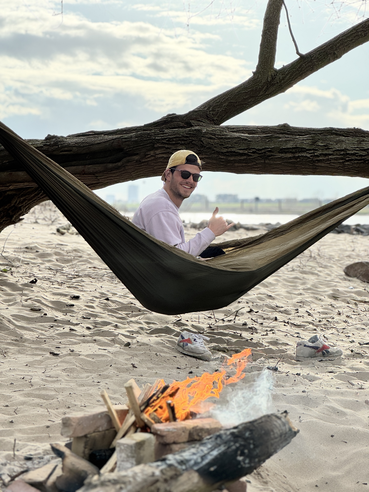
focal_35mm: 77
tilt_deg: -2.2
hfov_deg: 19.1
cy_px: 246
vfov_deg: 25.3
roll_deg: -0.1
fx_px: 1094
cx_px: 184
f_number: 2.8
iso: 25
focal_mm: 9
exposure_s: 1/690
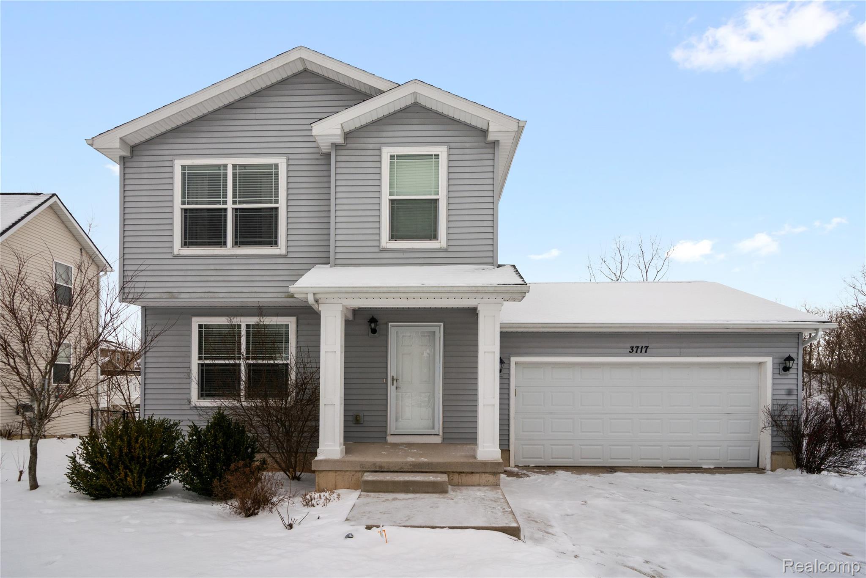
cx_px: 433
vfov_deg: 43.6
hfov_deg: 61.9
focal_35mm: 30
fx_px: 722
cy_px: 289
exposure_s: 1/1600
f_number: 9
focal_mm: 30
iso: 320
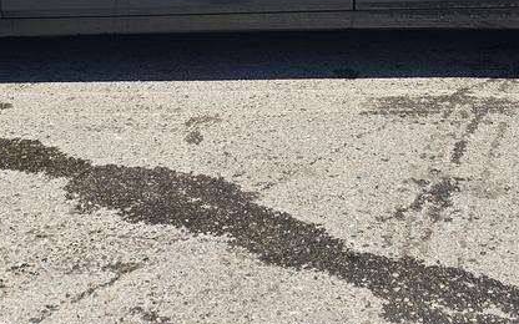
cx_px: 309
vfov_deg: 16.3
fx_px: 1061
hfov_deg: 27.4
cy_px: -118
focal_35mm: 75
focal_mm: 6.3
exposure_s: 1/4889
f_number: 1.7
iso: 80
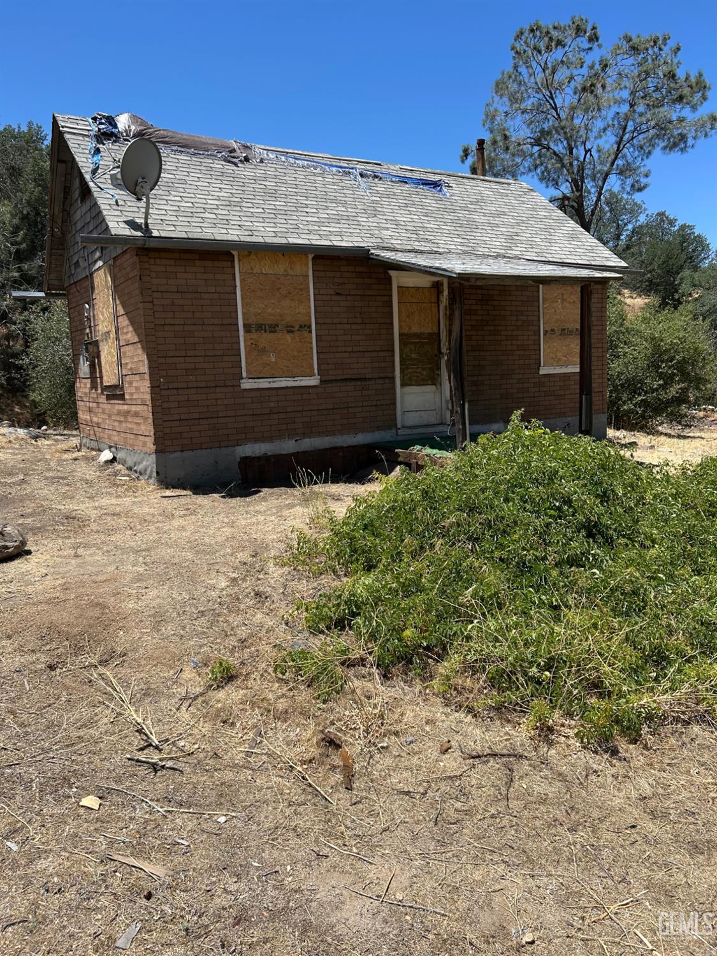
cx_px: 358
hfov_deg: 53.1
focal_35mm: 26
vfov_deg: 67.3
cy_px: 478
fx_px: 718
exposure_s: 1/3831
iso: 50
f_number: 1.5
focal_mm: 5.7
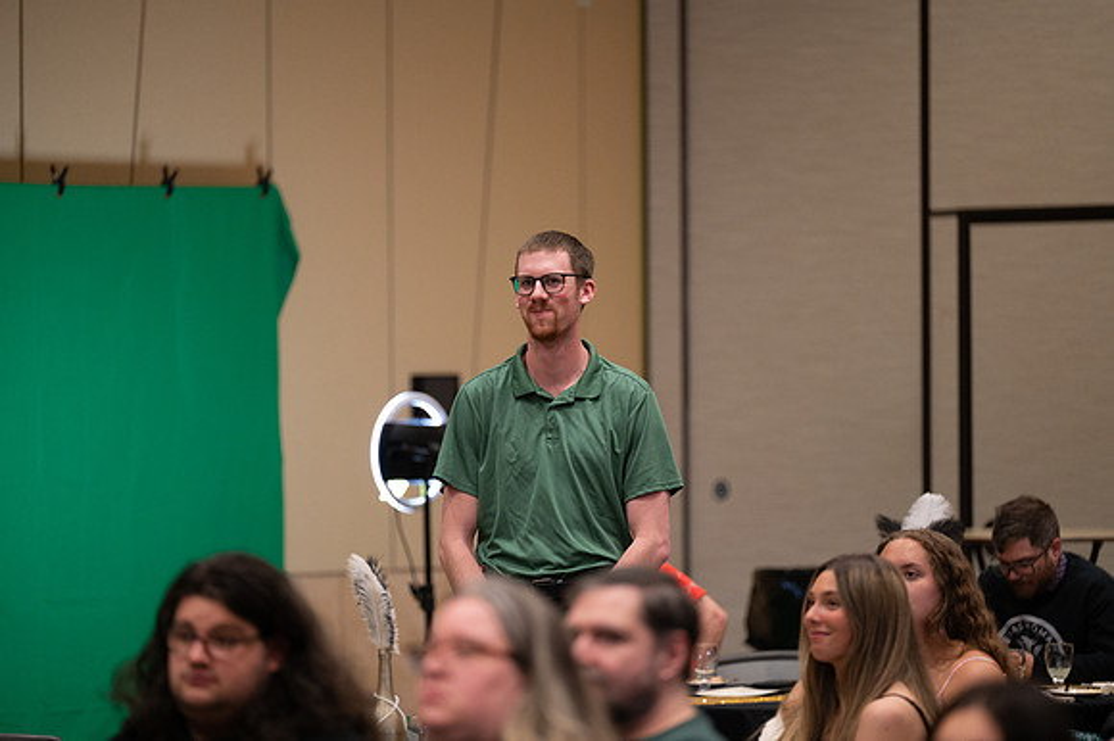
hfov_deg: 10.3
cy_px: 370
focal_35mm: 200
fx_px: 6185
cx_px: 557
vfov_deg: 6.9
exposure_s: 1/100
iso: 3200
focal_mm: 200
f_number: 2.8
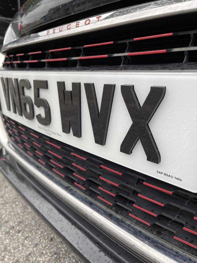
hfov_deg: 54.9
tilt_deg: -16.4
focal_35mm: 25
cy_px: 132
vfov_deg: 69.4
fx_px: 190
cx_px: 98
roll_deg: +0.5
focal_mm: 5.1
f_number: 1.6
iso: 40
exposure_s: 1/121
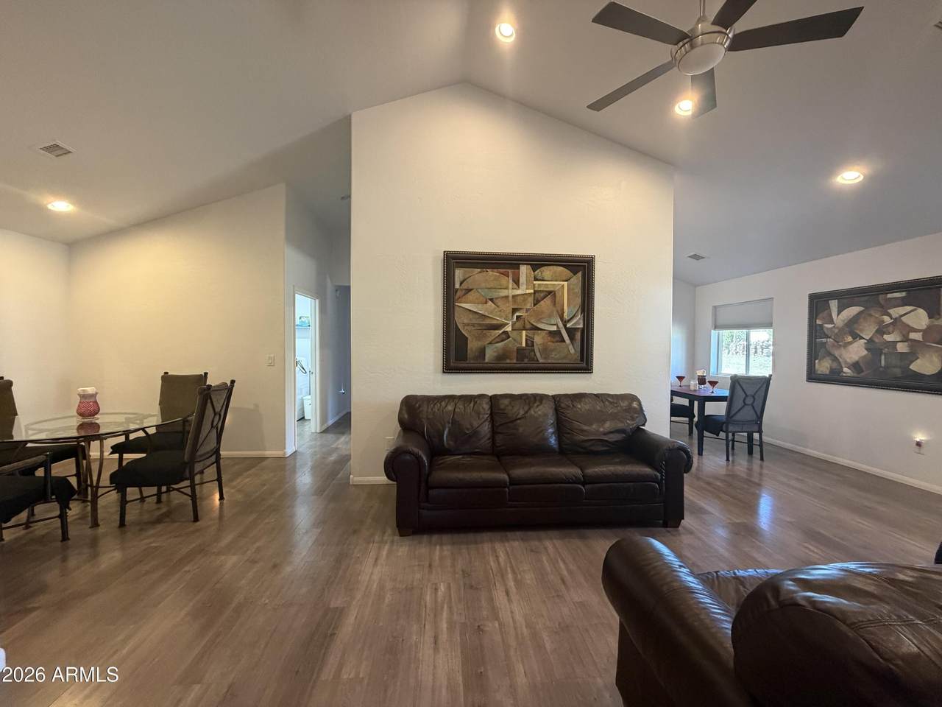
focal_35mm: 14
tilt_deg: -1.6
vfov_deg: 85.7
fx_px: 381
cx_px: 471
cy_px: 354
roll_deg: -0.2
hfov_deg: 102.1
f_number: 2.2
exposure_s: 1/60
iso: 400
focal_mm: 2.22
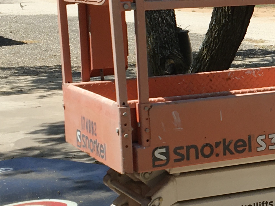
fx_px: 937
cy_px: 90
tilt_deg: -4.1
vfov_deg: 12.6
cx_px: 320
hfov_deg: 16.1
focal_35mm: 118
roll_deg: +0.3
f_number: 2.2
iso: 25
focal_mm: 4.15
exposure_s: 1/1789
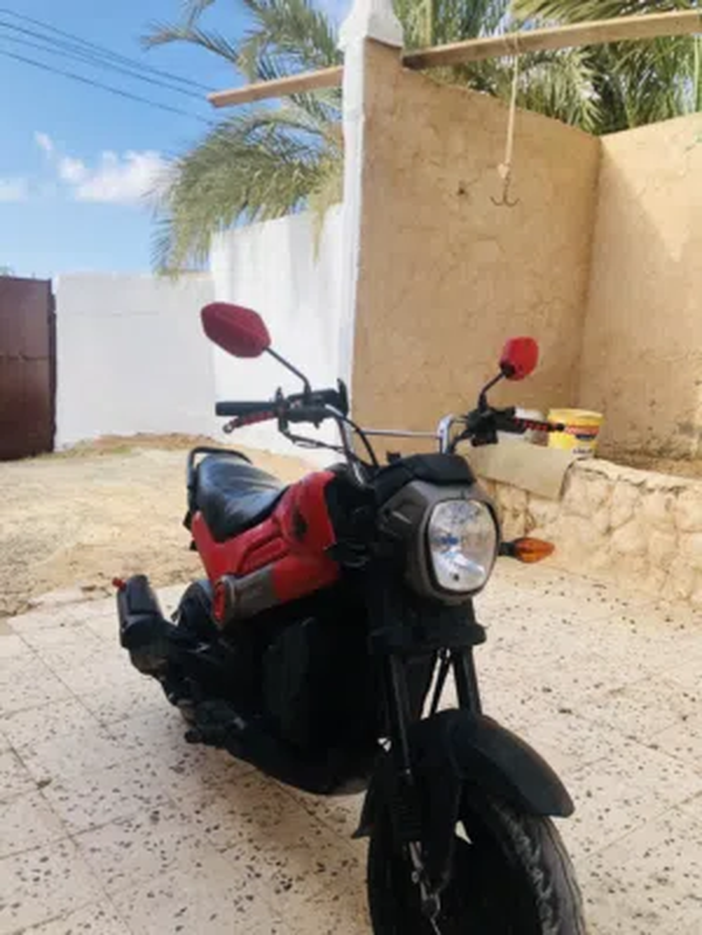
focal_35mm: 28
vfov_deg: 63.4
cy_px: 468
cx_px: 351
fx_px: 757
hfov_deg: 49.7
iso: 20
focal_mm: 4
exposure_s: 1/558
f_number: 1.8
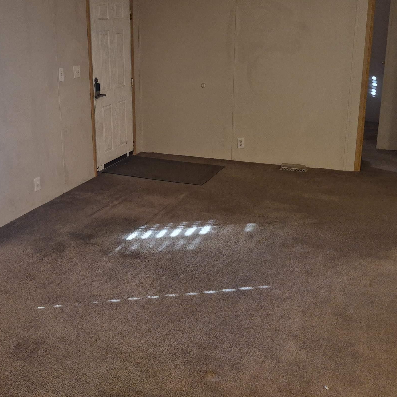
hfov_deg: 42.3
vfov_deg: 42.6
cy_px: 157
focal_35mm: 39
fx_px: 506
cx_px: 132
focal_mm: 5.4
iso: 500
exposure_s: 1/120
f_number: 1.8
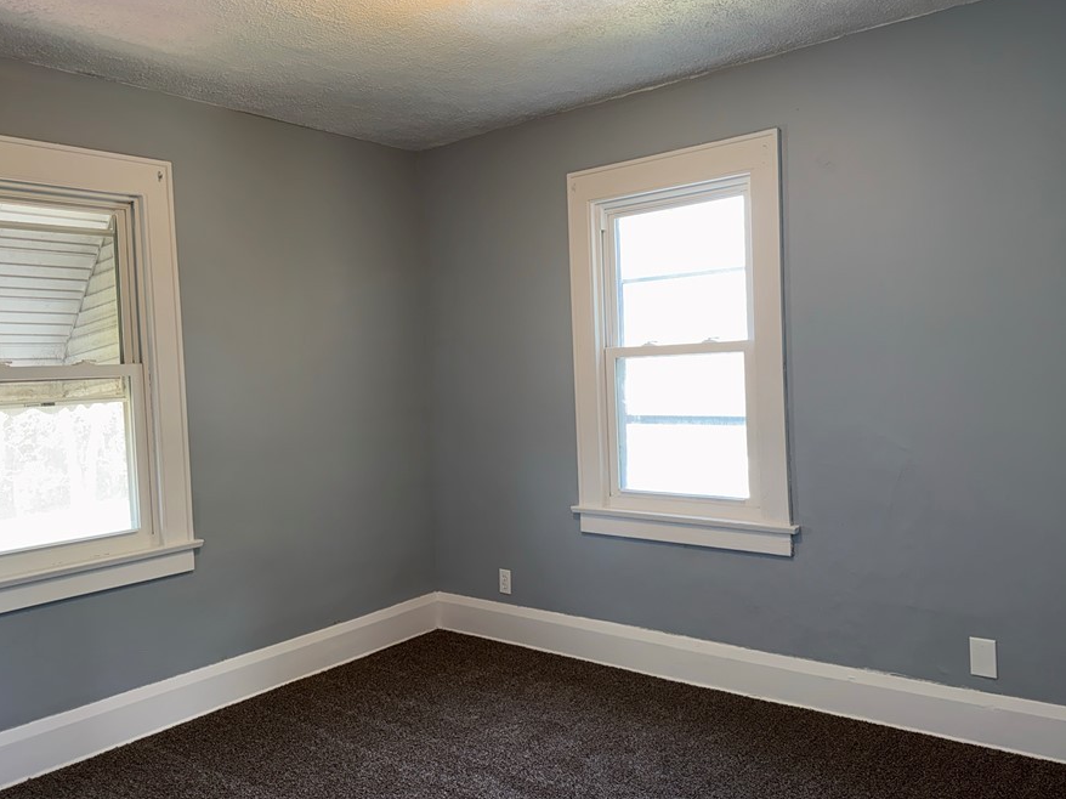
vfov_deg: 49.7
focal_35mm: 28
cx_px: 537
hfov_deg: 63.5
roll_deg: +2.7
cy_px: 374
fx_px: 862
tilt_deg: -0.5
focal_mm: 6.76
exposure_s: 1/26
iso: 50
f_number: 1.78
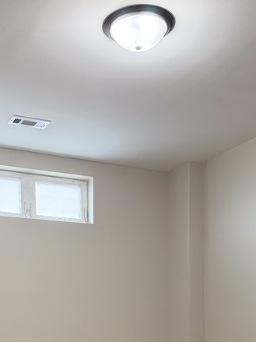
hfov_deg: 24.6
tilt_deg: +0.0
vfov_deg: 30.3
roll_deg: +1.0
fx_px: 582
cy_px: 347
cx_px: 77
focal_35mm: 59
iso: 320
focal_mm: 6.76
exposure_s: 1/120
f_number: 1.78
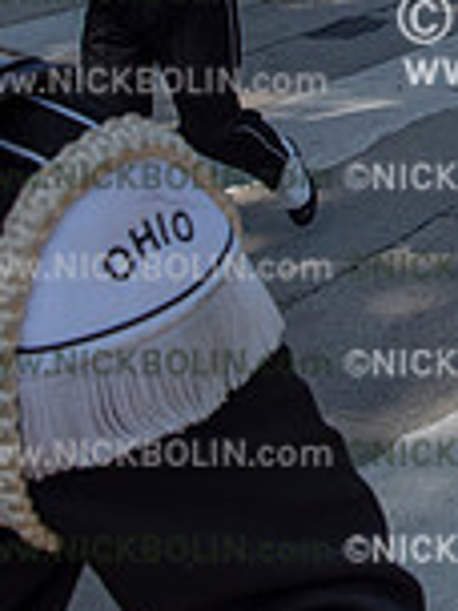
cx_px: 651
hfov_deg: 15.7
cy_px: -103
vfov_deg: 20.9
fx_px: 1552
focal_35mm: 88
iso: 400
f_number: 5
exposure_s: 1/4000
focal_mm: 24
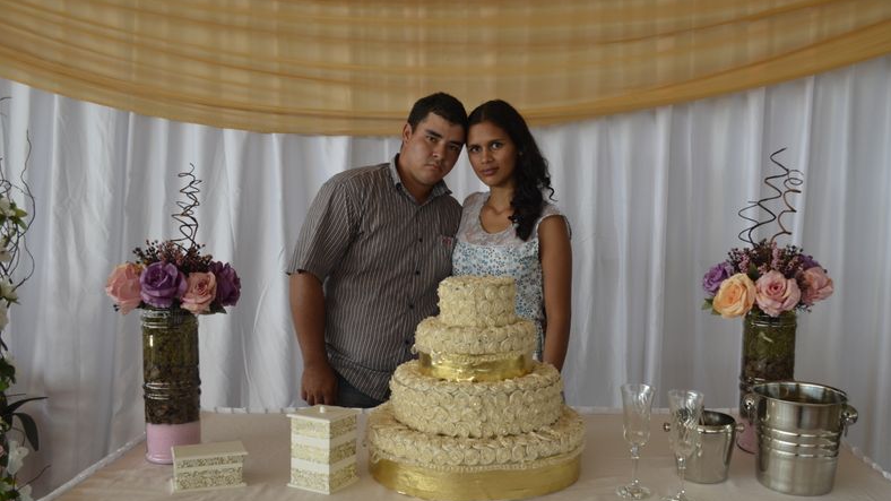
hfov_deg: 56.6
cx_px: 451
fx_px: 827
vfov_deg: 33.6
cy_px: 288
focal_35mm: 35
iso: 280
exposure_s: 1/125
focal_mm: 22
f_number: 5.6
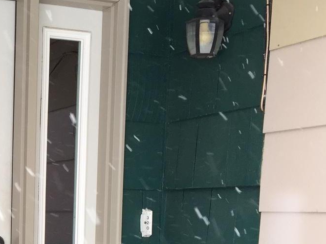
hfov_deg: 24.9
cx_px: -61
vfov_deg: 19.8
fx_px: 669
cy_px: 267
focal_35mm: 71
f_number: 2.2
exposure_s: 1/120
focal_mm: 4.15
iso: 40
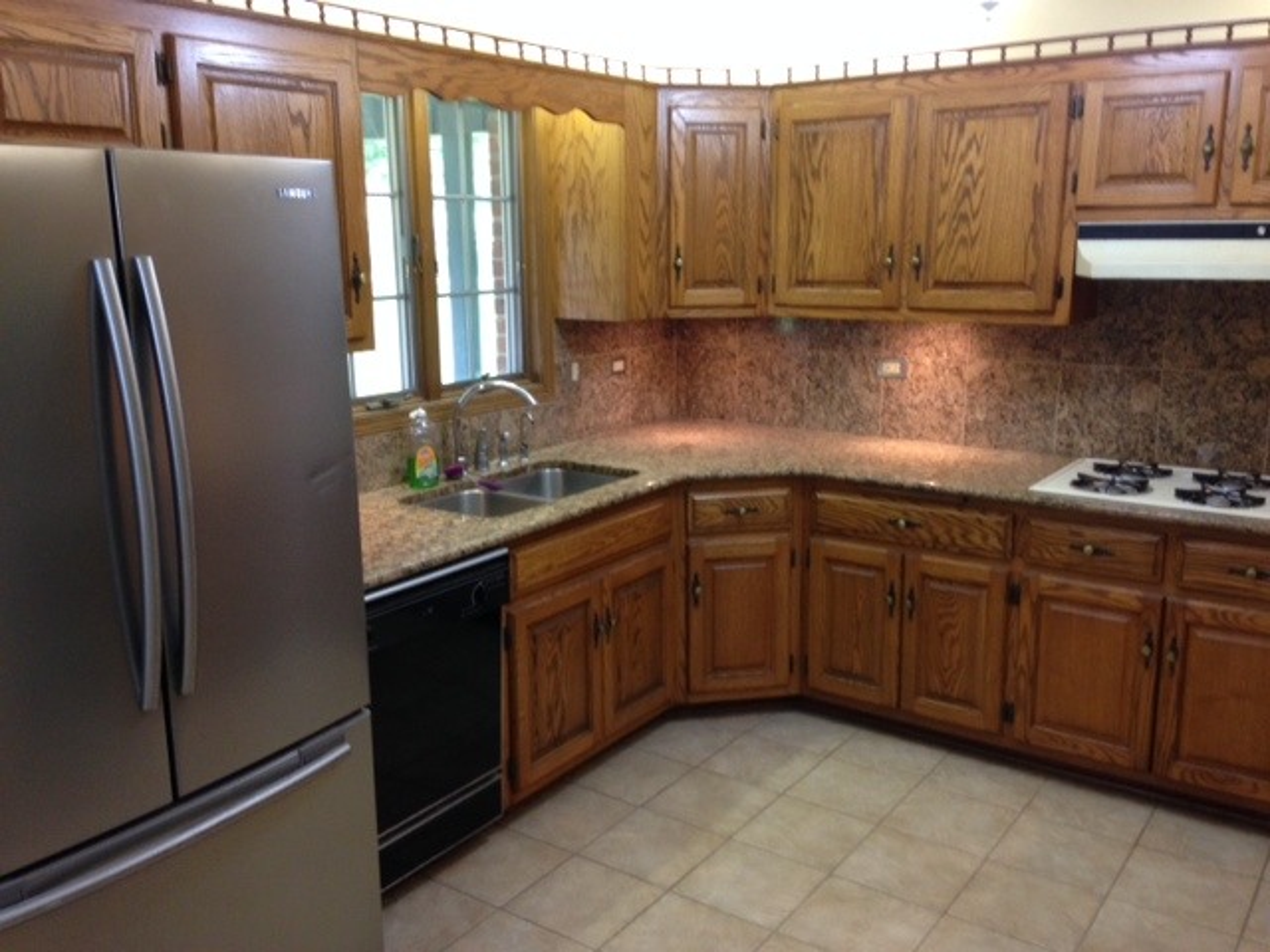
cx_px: 635
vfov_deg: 42.9
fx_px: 1211
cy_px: 476
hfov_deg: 55.4
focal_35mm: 33
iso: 125
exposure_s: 1/20
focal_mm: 4.12
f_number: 2.4
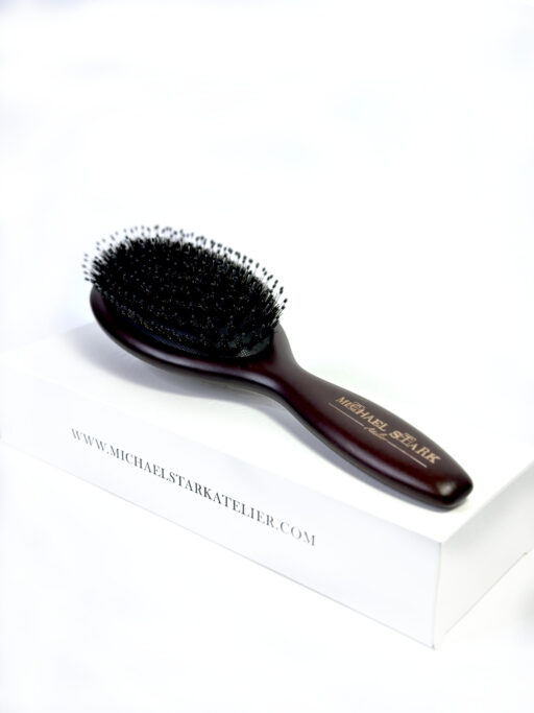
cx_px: 267
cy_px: 356
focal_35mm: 48
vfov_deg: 39.7
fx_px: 988
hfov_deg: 30.3
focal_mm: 6.86
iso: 80
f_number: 1.78
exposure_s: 1/284
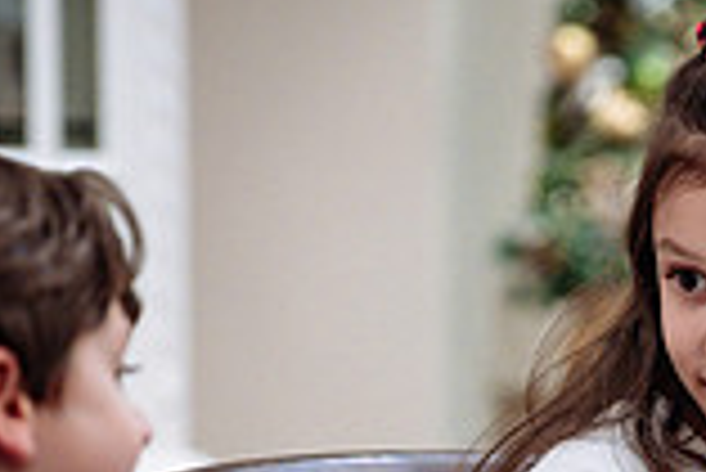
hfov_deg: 7.9
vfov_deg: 5.3
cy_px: 497
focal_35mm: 258
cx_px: 755
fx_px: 5064
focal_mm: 70
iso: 1000
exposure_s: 1/200
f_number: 2
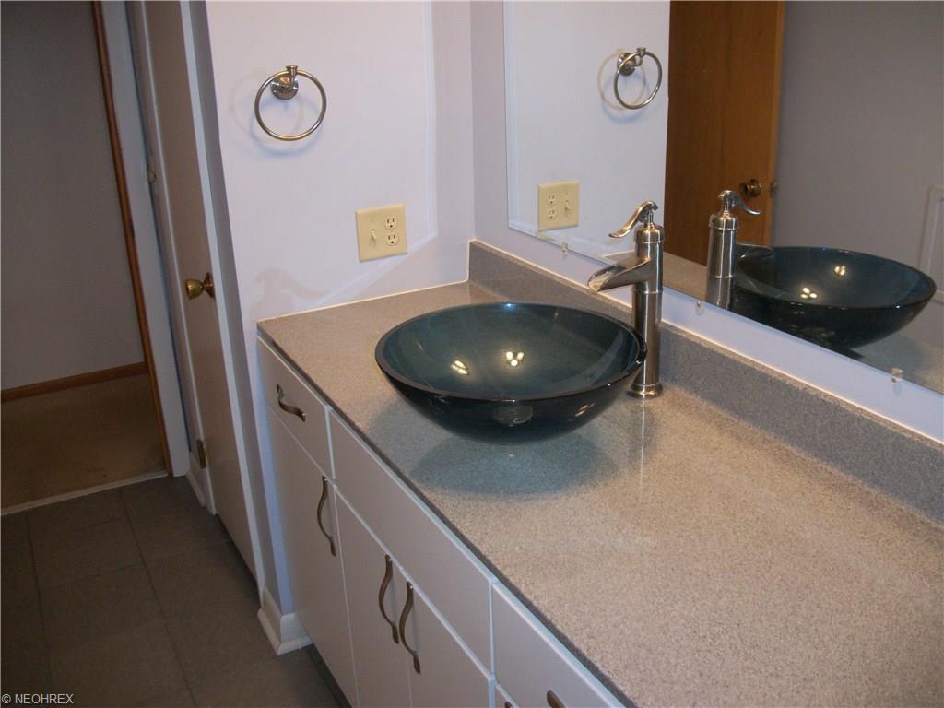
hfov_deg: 56.8
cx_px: 472
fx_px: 873
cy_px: 354
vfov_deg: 44.2
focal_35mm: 32
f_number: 2.9
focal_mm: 5.7
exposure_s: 1/30
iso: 160
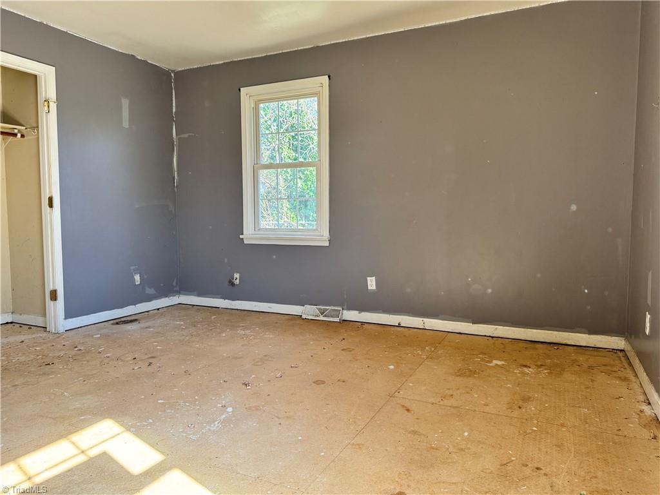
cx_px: 330
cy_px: 248
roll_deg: -0.1
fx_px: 458
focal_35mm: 24
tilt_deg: -4.6
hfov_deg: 71.6
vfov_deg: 56.8
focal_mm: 6.76
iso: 160
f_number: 1.78
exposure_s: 1/121
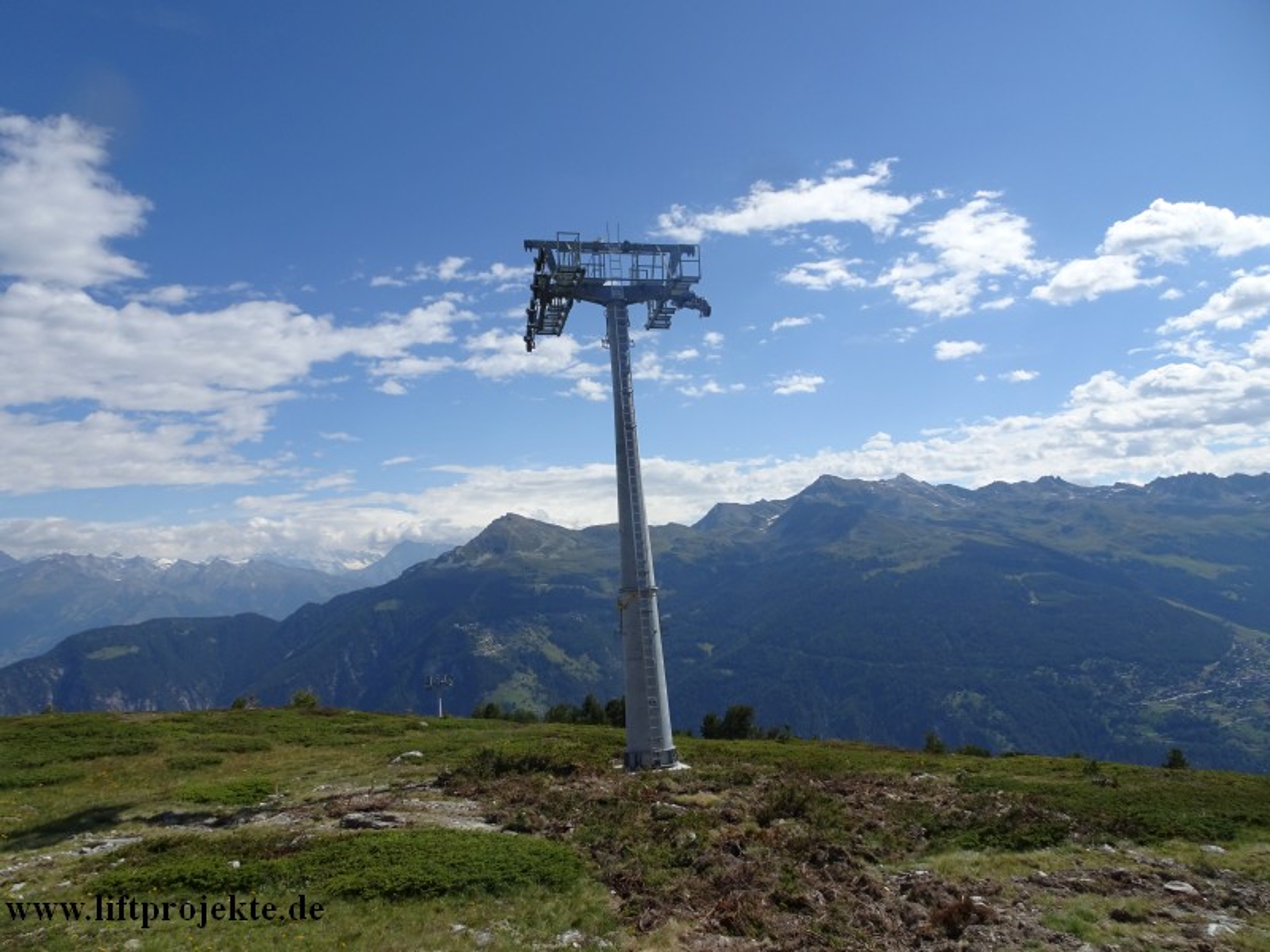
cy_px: 476
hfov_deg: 71.6
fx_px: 881
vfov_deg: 56.8
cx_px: 635
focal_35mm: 24
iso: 80
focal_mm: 4.1
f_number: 3.5
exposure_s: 1/1600
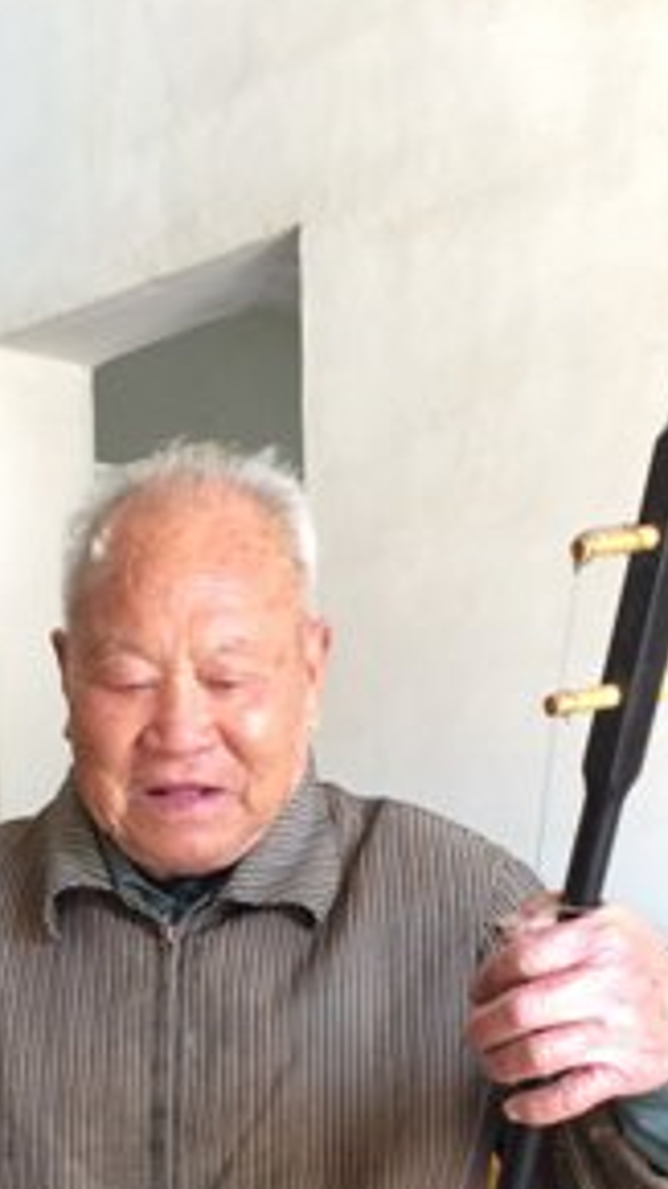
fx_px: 1953
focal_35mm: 62
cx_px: 184
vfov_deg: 32.0
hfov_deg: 19.3
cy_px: 1099
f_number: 2.2
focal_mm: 4.12
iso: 50
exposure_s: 1/30
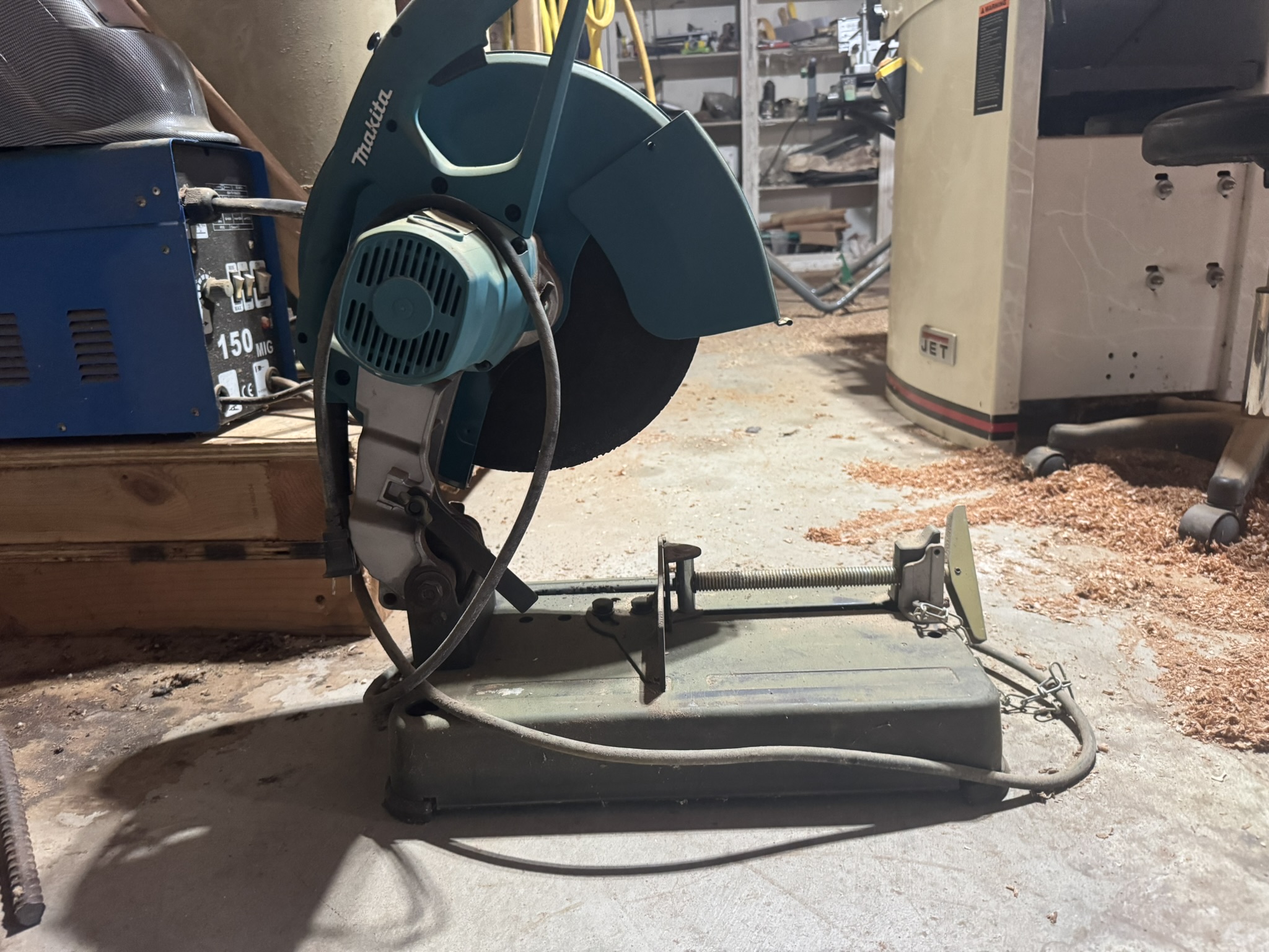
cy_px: 476
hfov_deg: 71.6
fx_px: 880
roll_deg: +2.8
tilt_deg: -17.1
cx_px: 634
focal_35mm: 24
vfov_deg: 56.8
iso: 800
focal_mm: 6.76
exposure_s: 1/60
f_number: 1.78
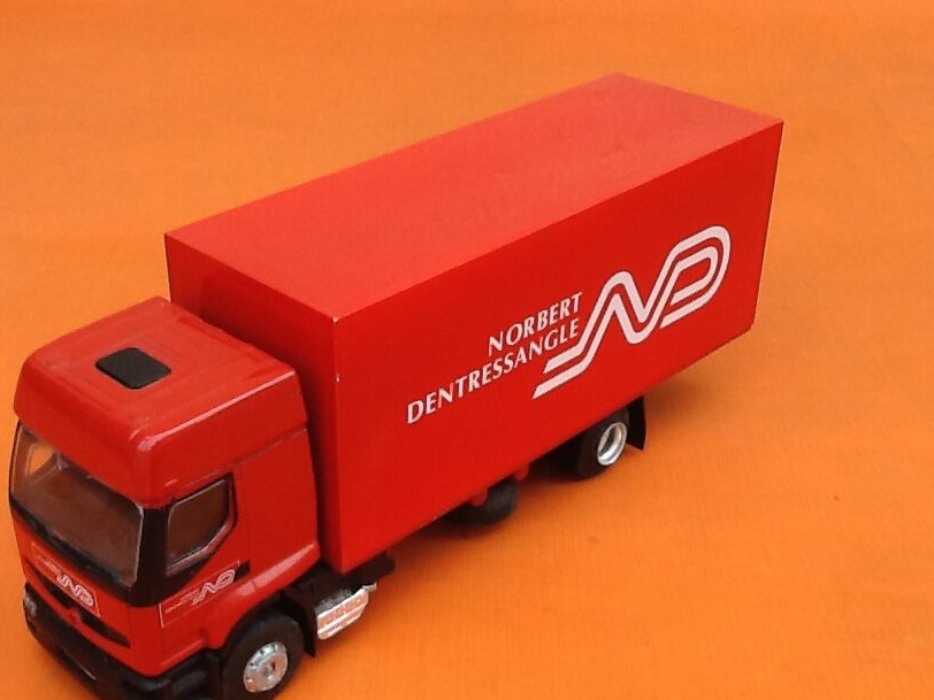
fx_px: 1403
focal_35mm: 52
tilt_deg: -32.3
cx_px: 412
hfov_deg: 36.8
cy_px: 400
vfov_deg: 28.0
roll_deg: -0.3
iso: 40
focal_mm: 2.03
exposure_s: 1/219
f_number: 2.4
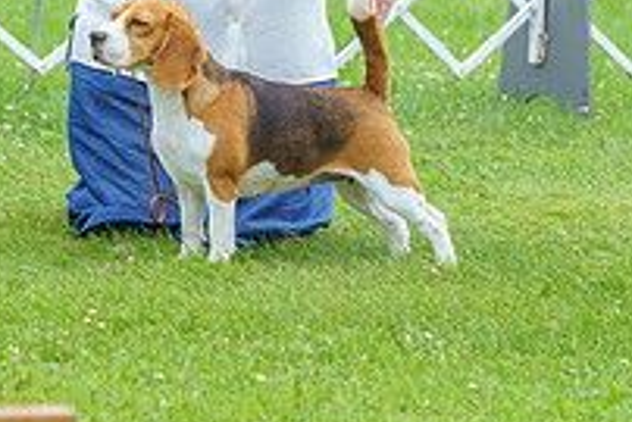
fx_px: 10101
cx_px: 216
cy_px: -133
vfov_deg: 2.4
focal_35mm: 575
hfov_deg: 3.6
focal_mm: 200
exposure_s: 1/800
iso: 400
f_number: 5
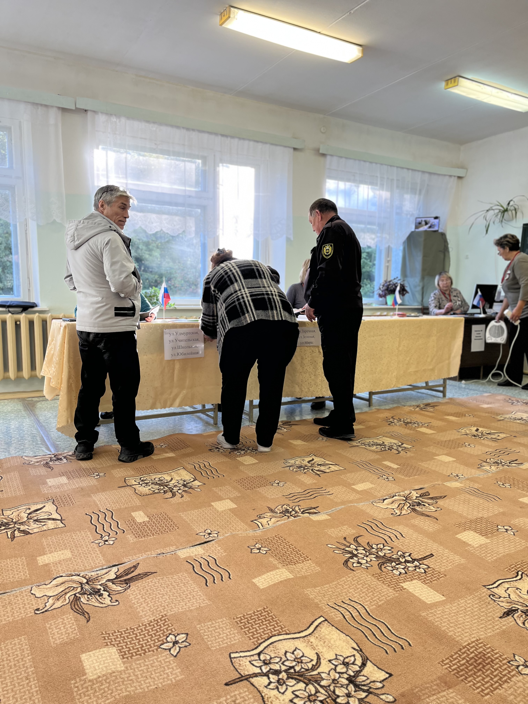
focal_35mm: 26
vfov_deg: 67.3
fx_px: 529
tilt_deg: -7.1
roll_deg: -0.1
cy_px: 352
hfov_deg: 53.1
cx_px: 264
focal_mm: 5.1
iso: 50
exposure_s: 1/100
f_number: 1.6
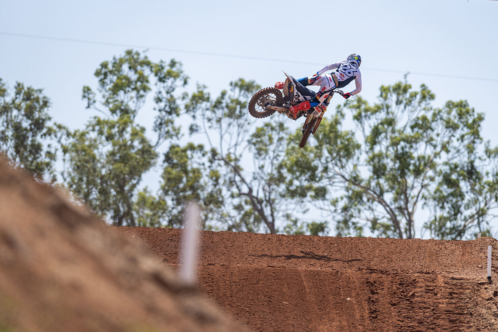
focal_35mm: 300
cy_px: 166
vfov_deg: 4.6
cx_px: 249
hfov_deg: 6.9
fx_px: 4151
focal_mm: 300
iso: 160
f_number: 3.5
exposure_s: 1/2000
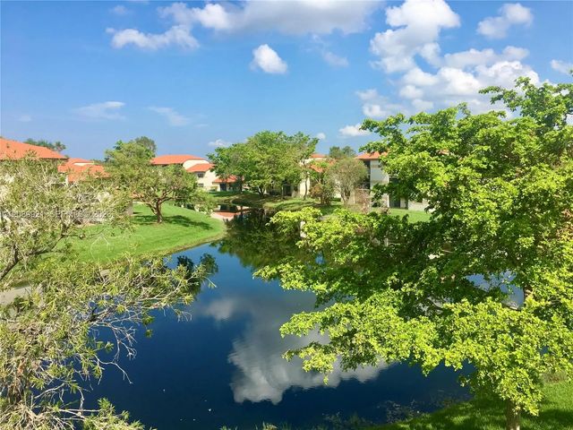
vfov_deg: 48.2
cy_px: 215
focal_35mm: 29
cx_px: 286
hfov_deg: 61.7
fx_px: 480
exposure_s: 1/1350
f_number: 2.2
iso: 25
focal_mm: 4.15
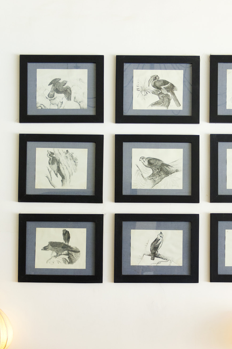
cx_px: 139
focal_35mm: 70
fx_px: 678
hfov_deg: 19.4
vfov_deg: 28.6
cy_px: 238
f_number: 2.8
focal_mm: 45
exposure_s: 1/250
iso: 1600
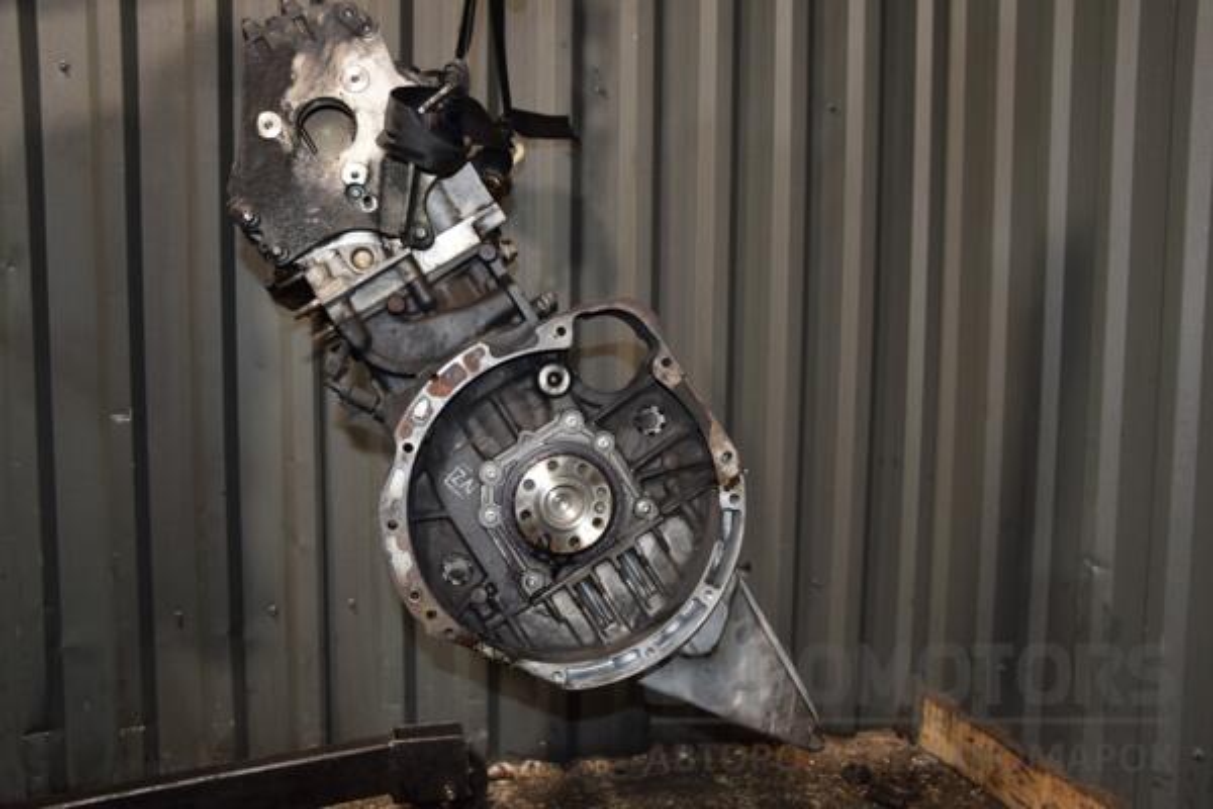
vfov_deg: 41.7
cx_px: 606
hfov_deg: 59.5
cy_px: 404
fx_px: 1061
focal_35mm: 32
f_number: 5
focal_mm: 21
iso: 800
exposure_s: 1/60
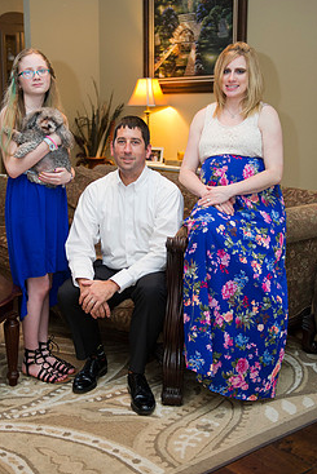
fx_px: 647
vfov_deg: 40.3
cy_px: 230
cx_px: 133
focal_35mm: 49
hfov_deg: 27.5
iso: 1600
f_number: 2.8
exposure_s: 1/100
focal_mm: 40
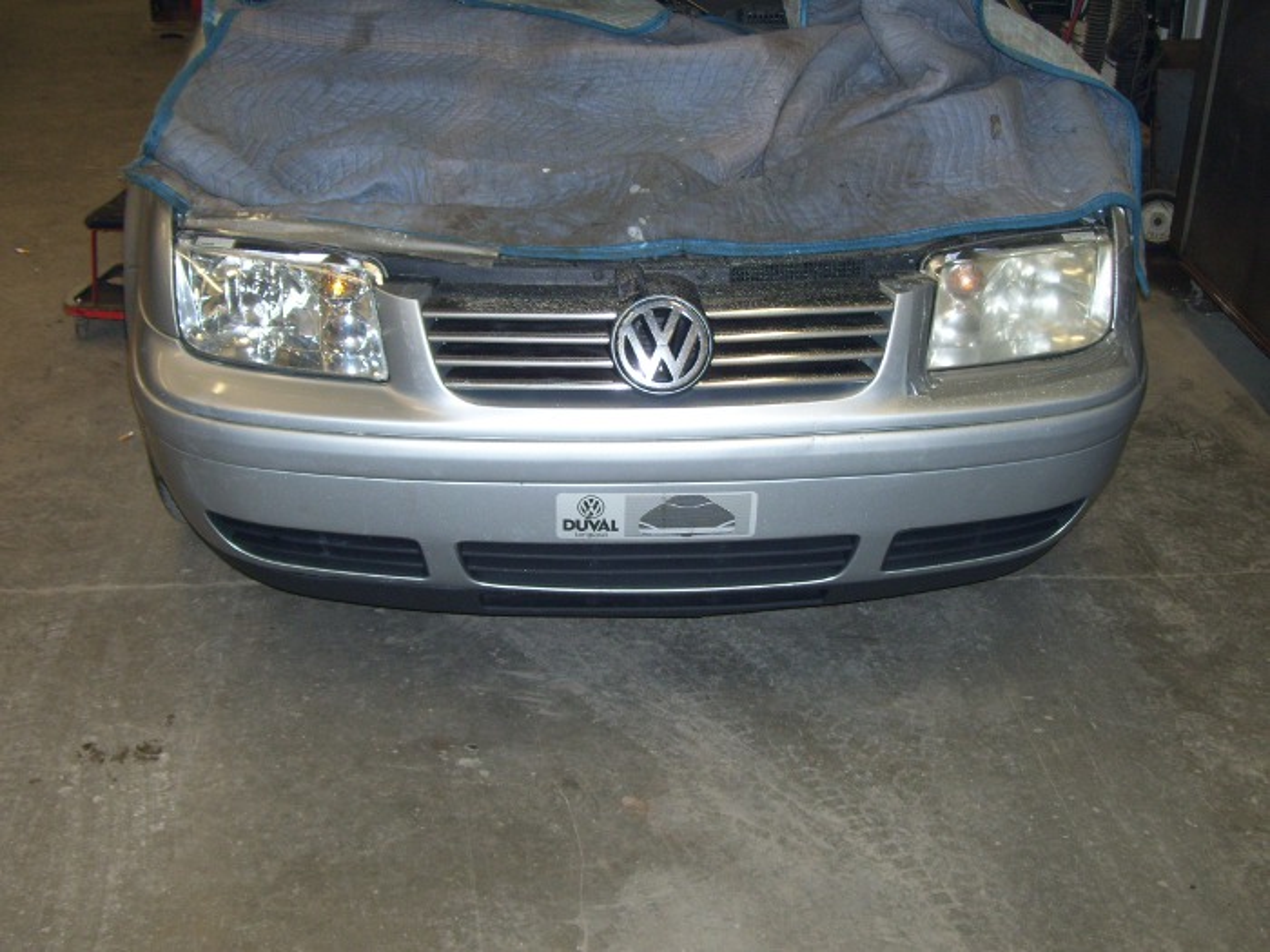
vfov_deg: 32.2
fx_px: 1651
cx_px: 635
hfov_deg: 42.1
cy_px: 476
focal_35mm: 45
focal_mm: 7.6
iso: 125
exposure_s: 1/40
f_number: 3
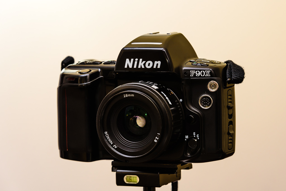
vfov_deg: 6.9
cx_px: 143
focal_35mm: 200
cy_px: 96
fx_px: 1589
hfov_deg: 10.3
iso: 100
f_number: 8
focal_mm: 200
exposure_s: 1/80
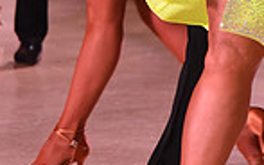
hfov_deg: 4.8
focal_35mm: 441
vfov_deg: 3.0
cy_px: -152
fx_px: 3174
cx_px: 265
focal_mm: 110
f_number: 6.3
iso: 2500
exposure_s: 1/320
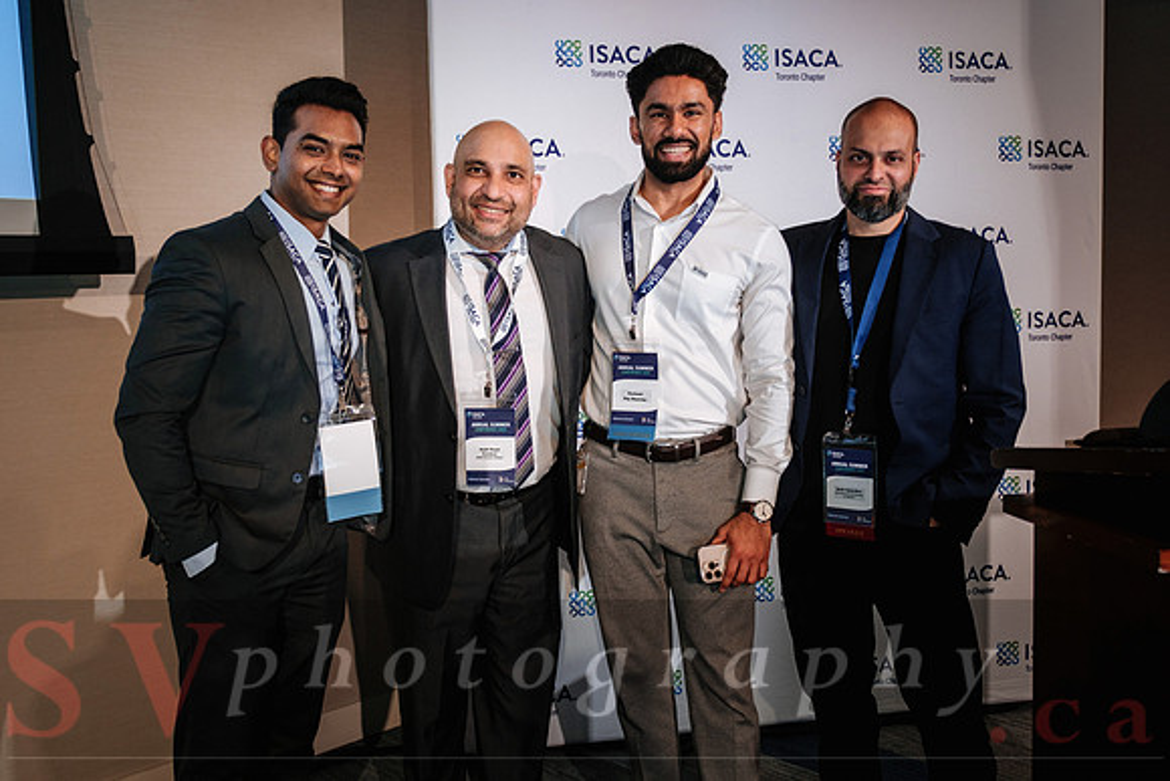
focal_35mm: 35
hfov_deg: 54.8
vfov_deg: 38.1
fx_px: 1129
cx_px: 585
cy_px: 366
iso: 800
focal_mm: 21.3
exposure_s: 1/60
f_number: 2.8
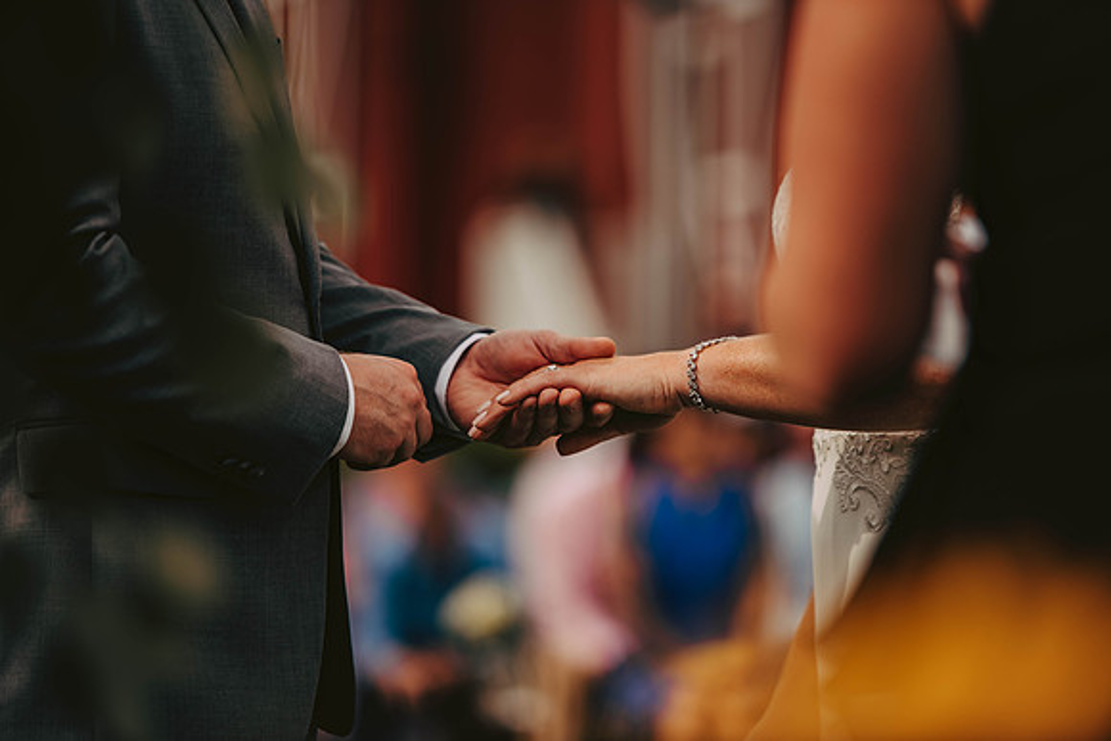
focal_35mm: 200
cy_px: 370
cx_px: 556
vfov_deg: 6.9
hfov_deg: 10.3
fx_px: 6173
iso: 200
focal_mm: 200
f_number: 2.8
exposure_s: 1/2000
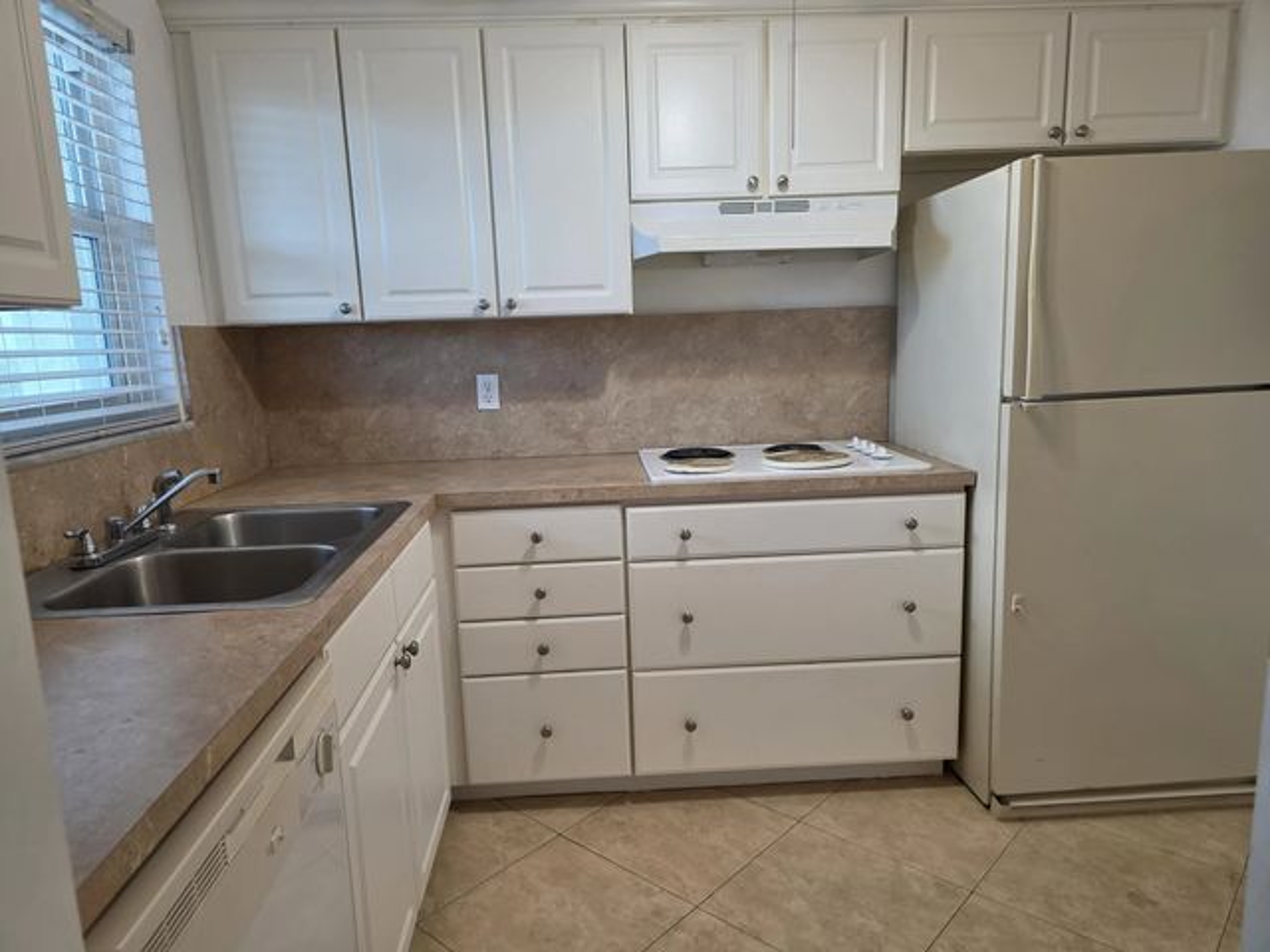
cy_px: 476
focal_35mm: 23
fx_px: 844
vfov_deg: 58.9
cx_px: 635
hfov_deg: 73.9
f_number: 1.7
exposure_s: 1/120
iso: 100
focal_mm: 6.3
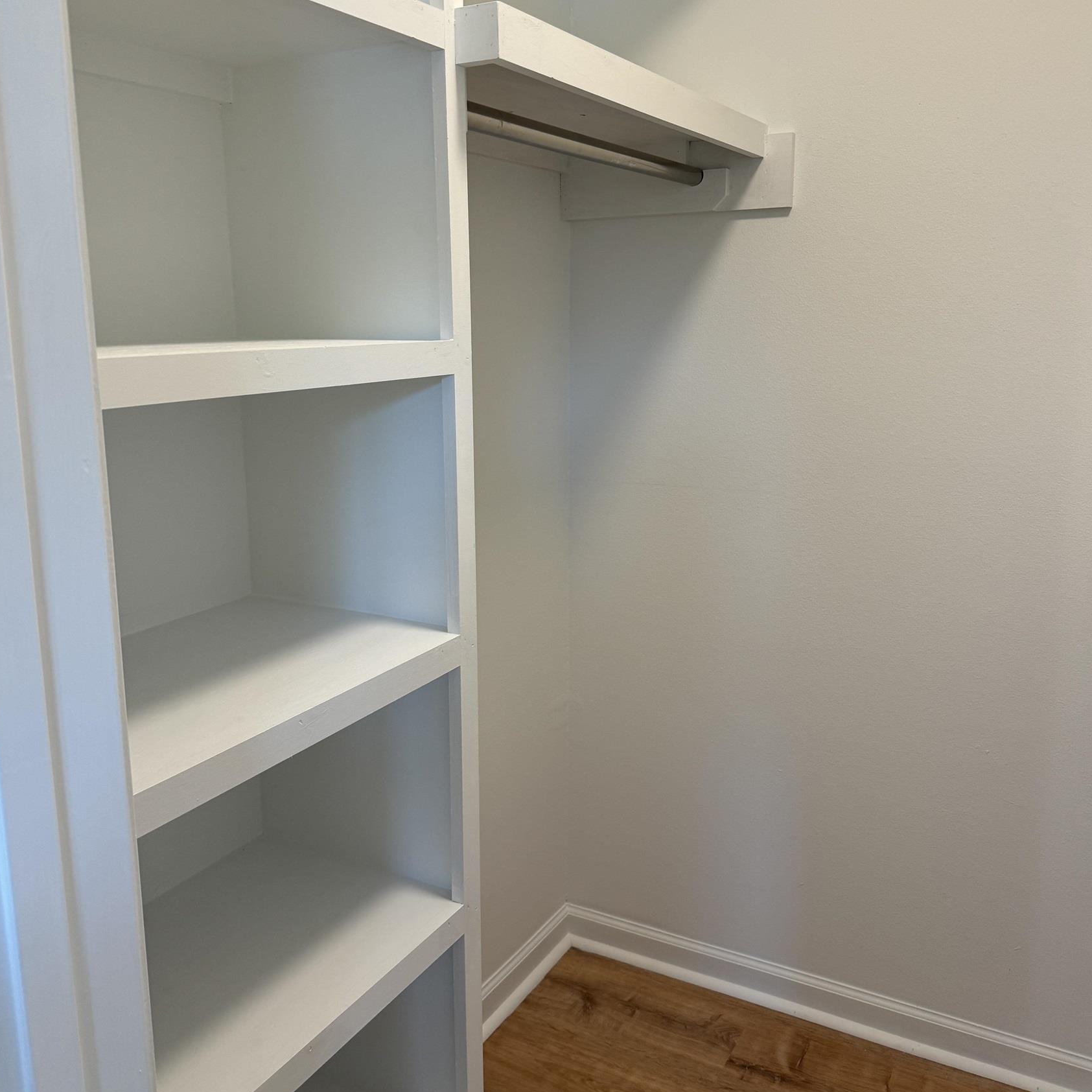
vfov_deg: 55.5
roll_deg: +1.3
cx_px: 542
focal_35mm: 29
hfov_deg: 55.6
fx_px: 1035
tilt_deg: -9.6
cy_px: 487
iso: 125
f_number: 1.78
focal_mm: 6.76
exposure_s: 1/120
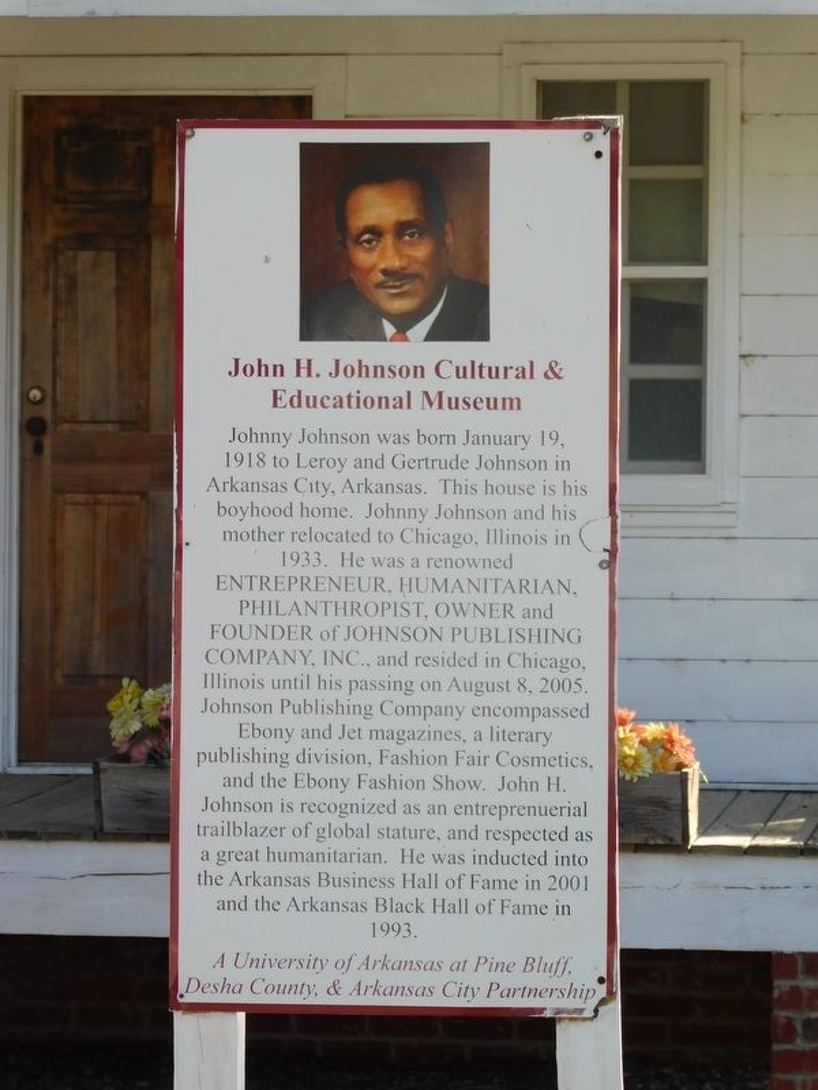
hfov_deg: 10.0
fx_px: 4663
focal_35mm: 148
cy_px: 545
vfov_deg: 13.3
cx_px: 409
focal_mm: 26.3
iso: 125
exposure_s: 1/320
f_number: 5.1
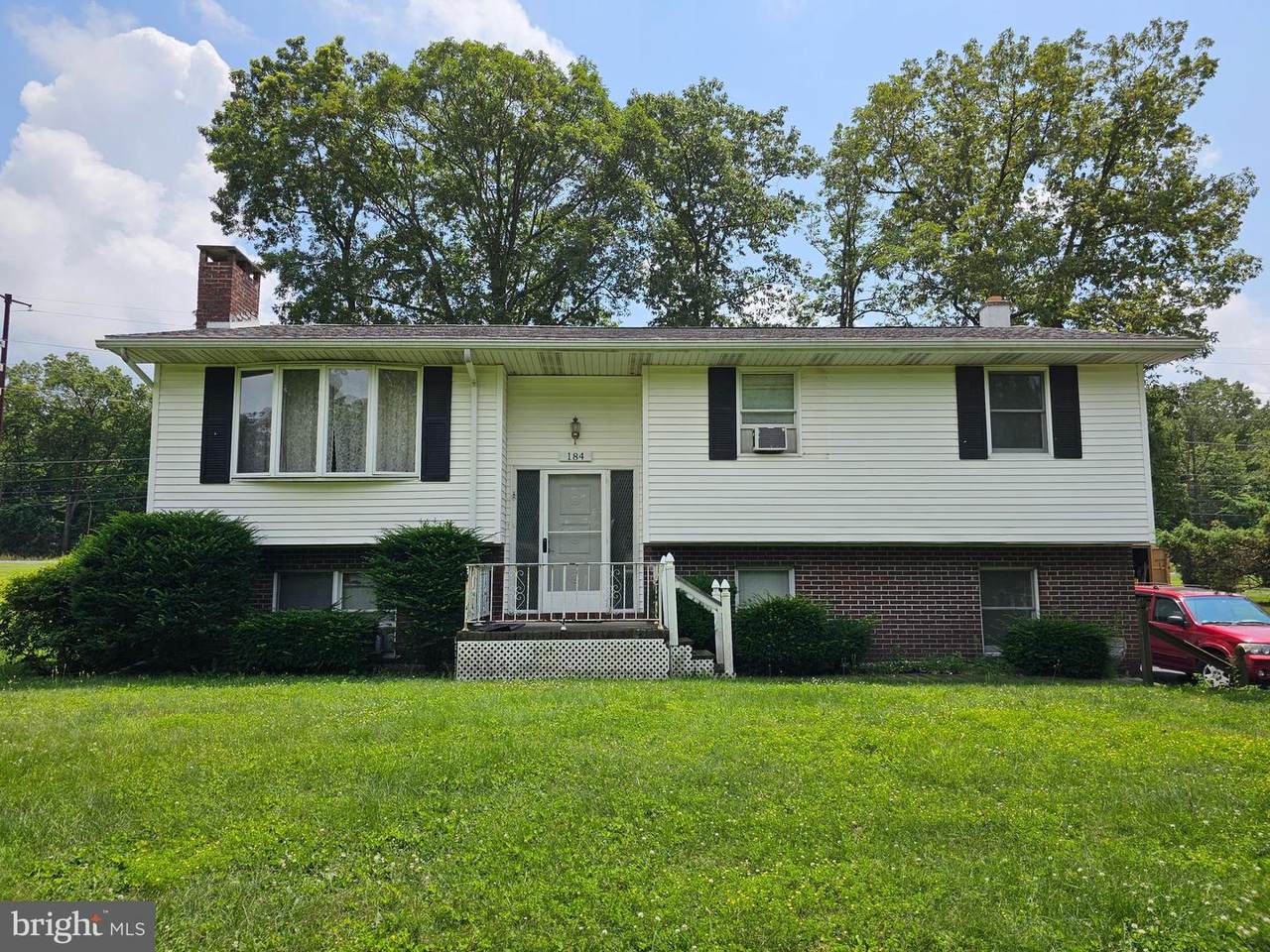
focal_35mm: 23
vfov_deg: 58.9
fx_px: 844
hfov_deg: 73.9
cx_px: 635
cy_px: 476
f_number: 1.7
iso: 10
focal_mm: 6.3
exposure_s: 1/957
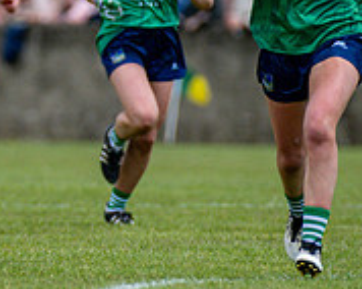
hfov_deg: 1.7
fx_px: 12265
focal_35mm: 1146
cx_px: -199
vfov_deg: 1.3
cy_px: 22
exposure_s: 1/6400
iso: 250
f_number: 2.8
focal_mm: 250
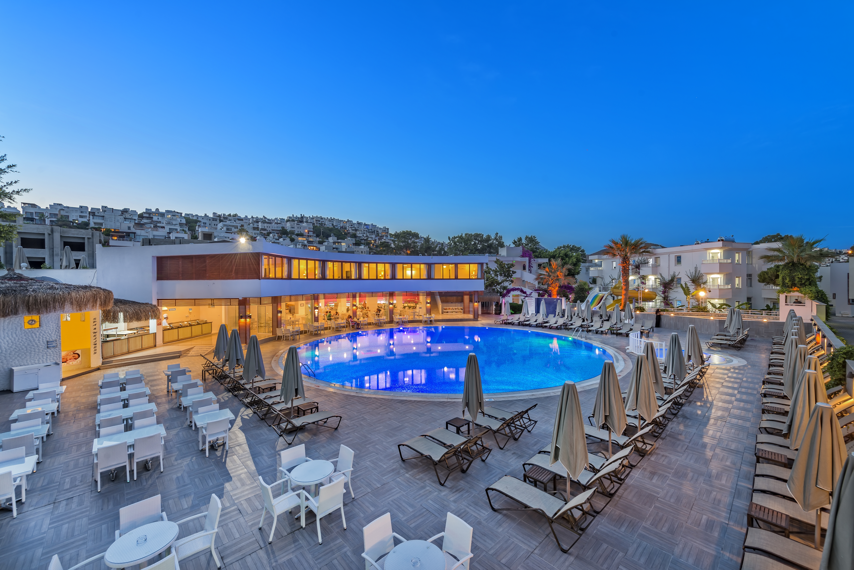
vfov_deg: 81.2
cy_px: 285
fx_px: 332
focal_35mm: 14
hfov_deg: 104.2
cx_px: 427
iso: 50
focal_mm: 14
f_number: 11
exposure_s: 5
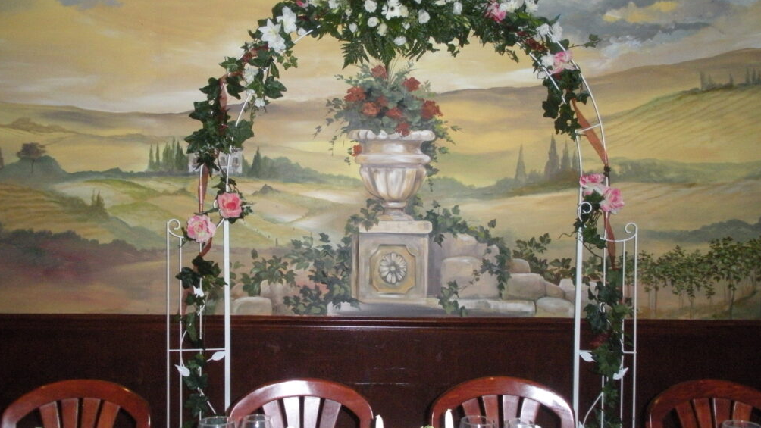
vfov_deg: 29.7
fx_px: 807
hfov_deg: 50.5
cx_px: 380
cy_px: 214
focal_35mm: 40
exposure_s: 1/60
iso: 548
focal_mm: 6.3
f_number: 3.5
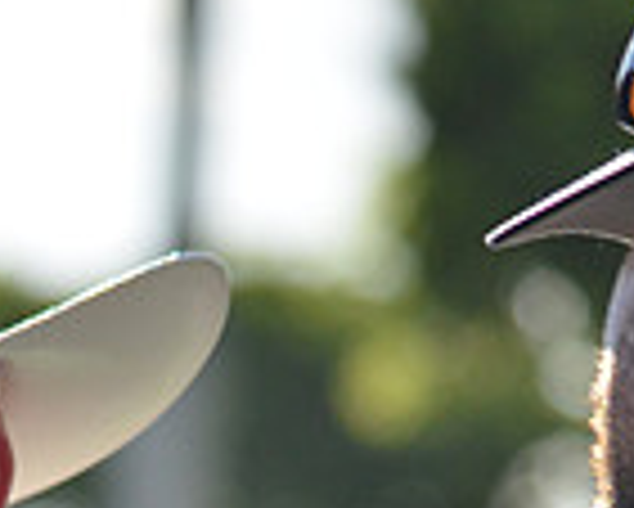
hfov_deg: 2.4
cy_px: 1250
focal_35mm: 810
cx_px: -130
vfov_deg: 1.9
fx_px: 15209
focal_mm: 140
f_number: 5.6
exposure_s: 1/2000
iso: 500
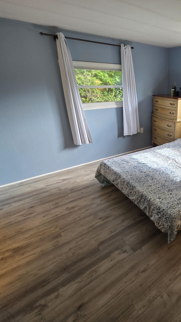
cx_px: 168
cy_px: 162
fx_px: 162
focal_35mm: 19
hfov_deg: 50.7
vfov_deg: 89.6
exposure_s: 1/120
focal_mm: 2.2
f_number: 1.9
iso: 250
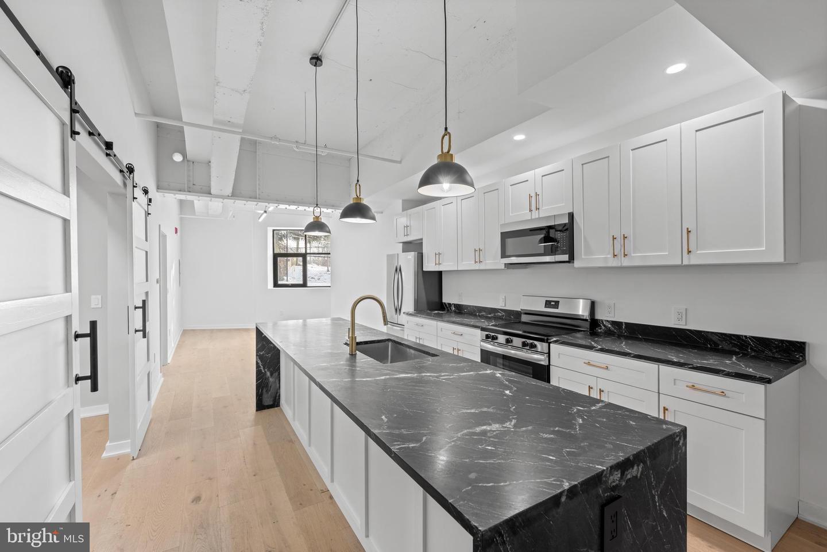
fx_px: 345
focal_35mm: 15
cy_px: 276
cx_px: 414
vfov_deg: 77.3
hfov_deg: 100.4
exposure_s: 1/8
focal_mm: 15
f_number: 6.3
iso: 320
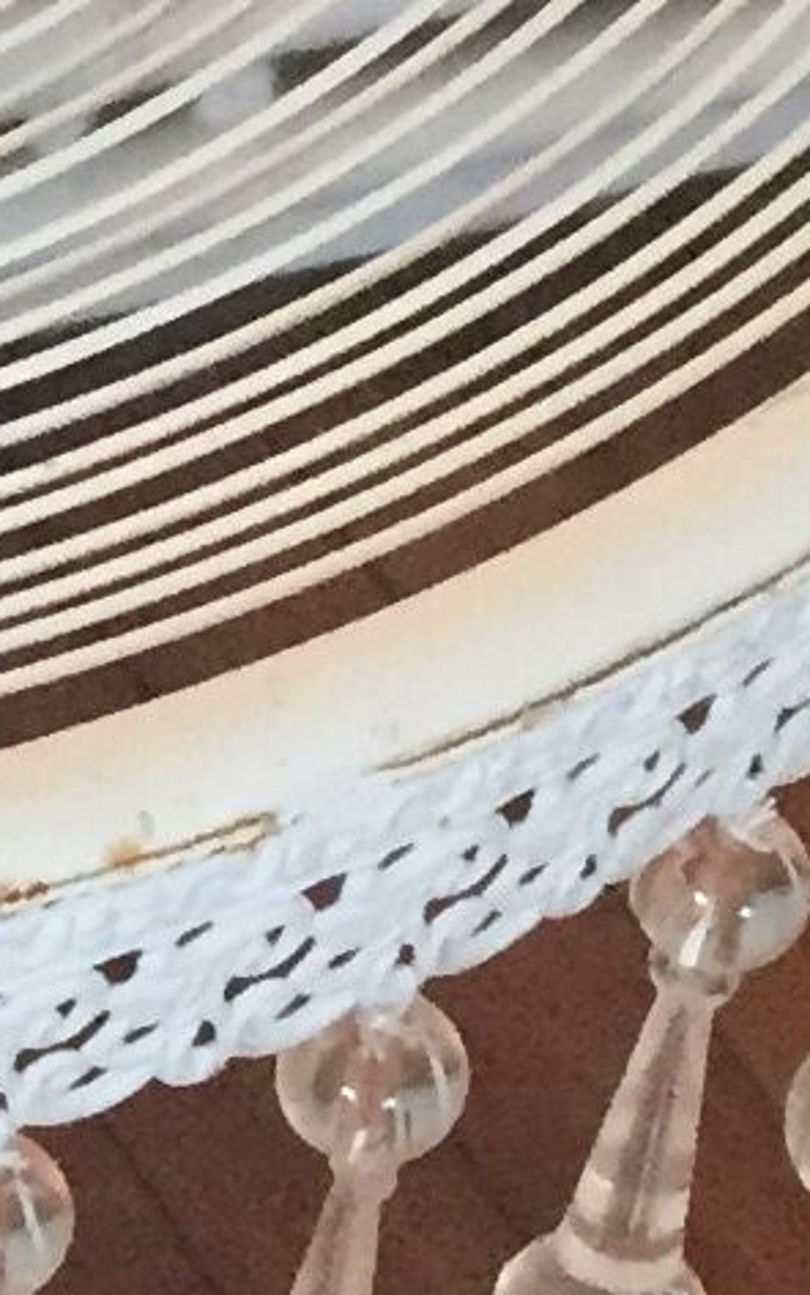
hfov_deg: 5.9
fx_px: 7481
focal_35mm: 212
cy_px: 832
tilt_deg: -48.0
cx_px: -1418
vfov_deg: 9.9
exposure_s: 1/17
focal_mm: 4.15
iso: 320
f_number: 2.2
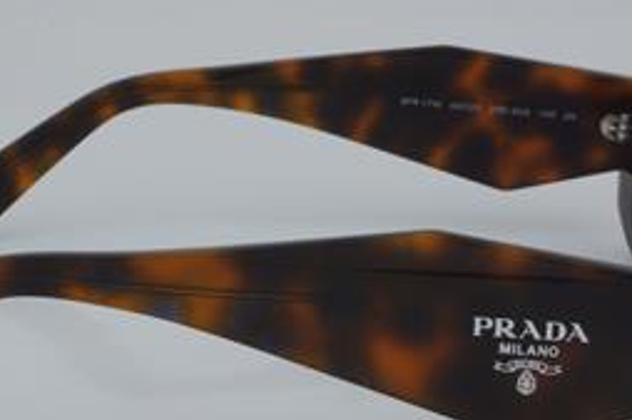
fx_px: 2070
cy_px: 278
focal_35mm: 118
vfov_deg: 11.6
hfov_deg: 17.4
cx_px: 294
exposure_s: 1/4
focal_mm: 50
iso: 100
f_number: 32
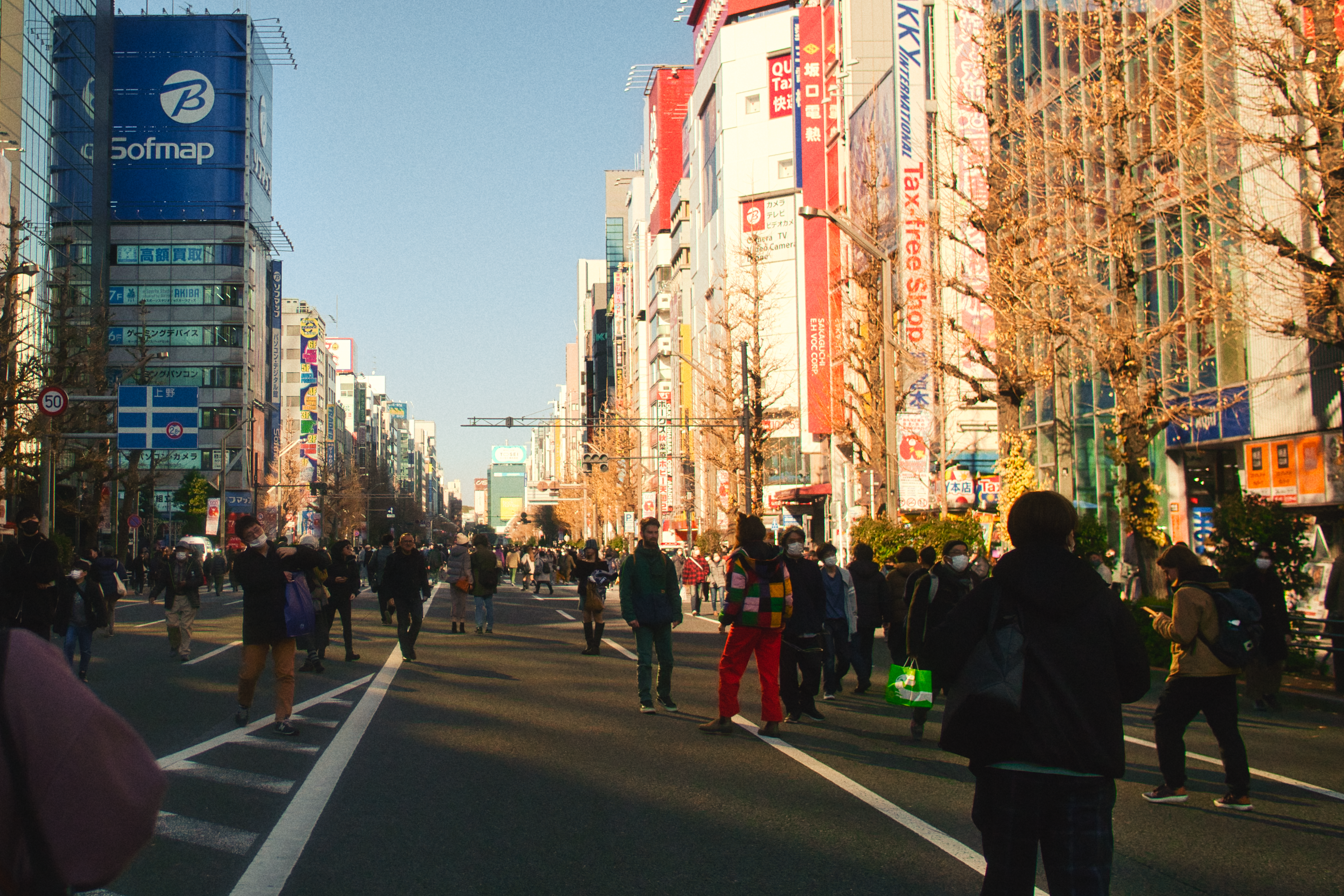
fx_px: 1867
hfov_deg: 39.1
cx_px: 434
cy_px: 337
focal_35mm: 50
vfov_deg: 26.9
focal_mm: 24
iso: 200
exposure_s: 1/2000
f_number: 2.8
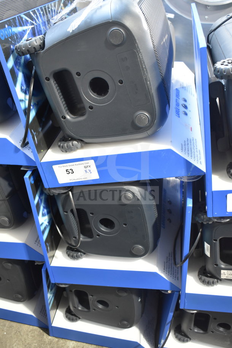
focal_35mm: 36
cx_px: 116
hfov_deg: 36.9
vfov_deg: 53.1
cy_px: 174
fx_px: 348
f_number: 3.8
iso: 1100
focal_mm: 24
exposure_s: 1/40
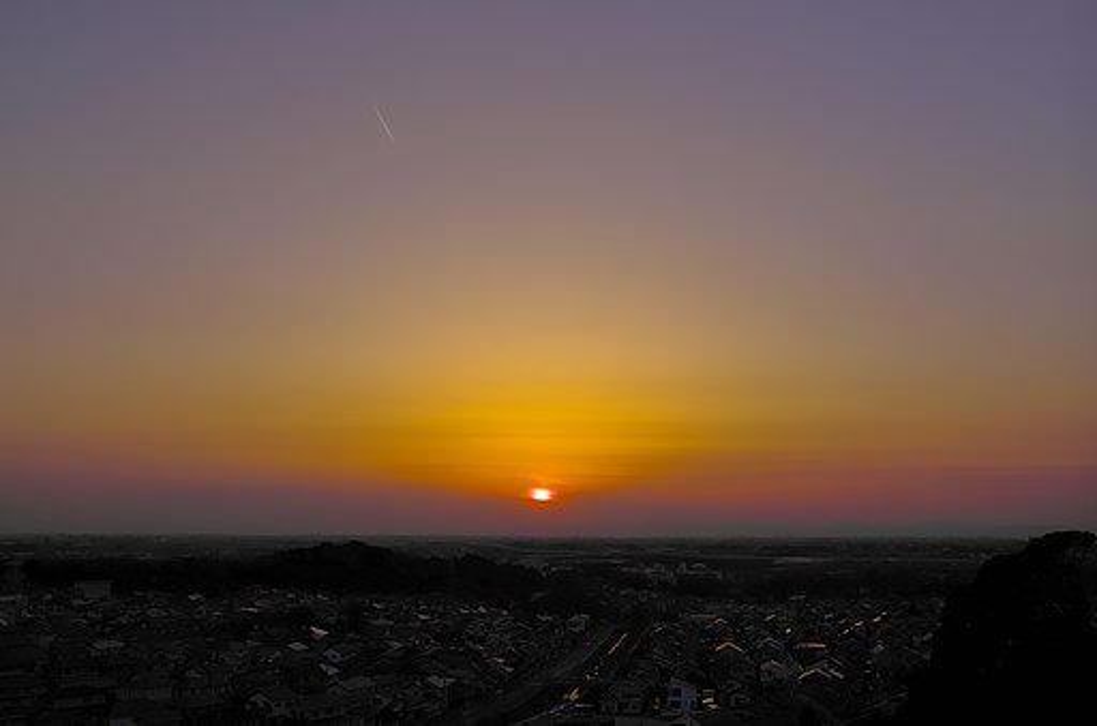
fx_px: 1125
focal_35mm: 37
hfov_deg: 52.0
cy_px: 363
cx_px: 548
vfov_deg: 35.8
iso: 100
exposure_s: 1/160
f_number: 8
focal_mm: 25
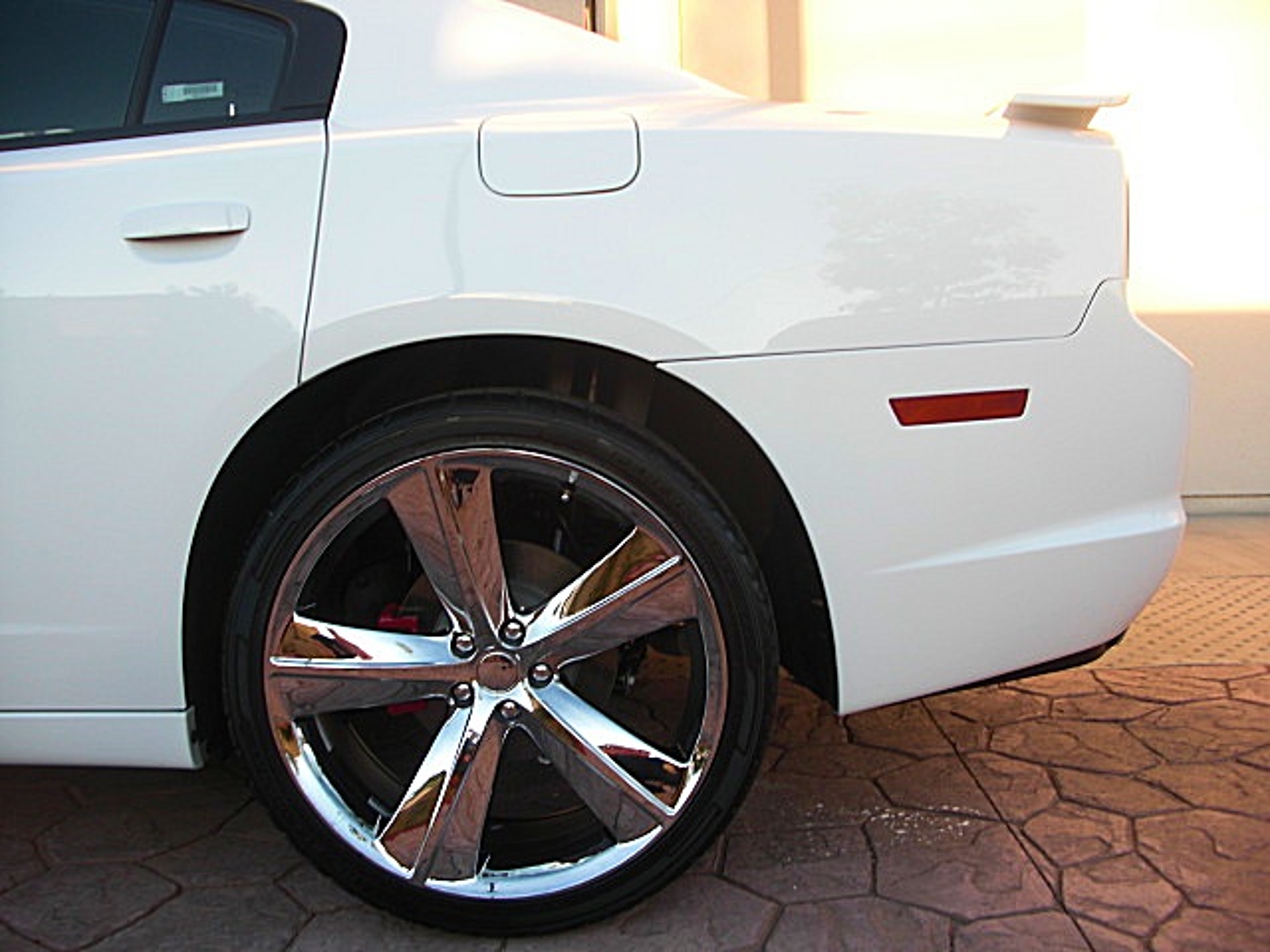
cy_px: 476
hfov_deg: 51.4
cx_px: 635
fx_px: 1321
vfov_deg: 39.7
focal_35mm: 36
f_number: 2.8
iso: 50
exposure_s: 1/100
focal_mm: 6.3
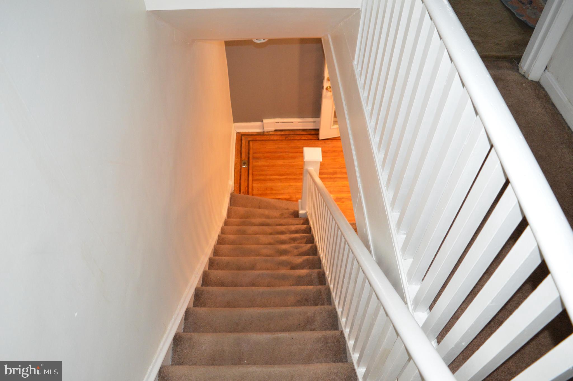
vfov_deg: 47.8
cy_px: 190
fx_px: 429
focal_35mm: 27
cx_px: 286
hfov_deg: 67.4
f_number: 3.5
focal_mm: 18
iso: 2000
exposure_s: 1/60
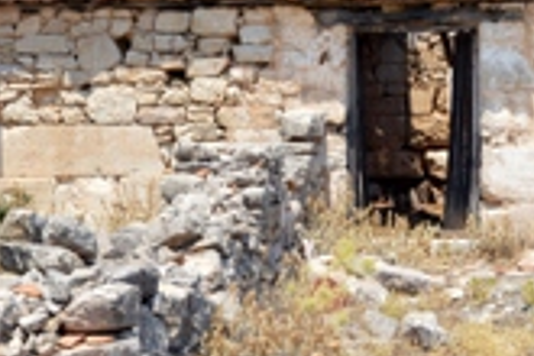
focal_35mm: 96
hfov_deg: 21.2
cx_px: 288
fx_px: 1424
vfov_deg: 14.0
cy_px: -26
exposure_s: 1/320
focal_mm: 22
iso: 100
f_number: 9
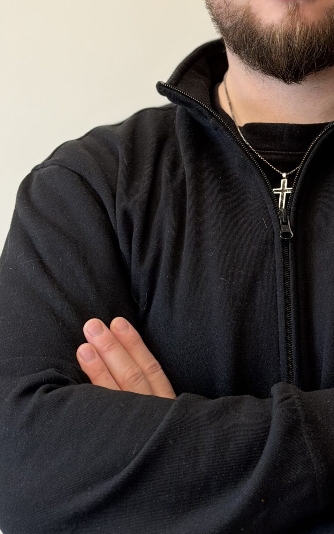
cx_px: 290
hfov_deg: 15.2
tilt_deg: -1.8
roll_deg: +0.5
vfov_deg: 24.0
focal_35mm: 85
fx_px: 1237
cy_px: 103
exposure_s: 1/117
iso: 100
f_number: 1.78
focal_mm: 6.76
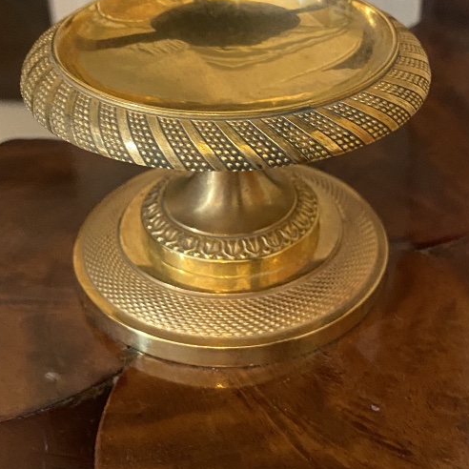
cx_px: 239
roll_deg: -0.3
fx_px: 858
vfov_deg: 30.3
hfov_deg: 30.6
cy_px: 153
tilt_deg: -29.0
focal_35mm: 56
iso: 500
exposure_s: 1/25
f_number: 1.8
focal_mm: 4.25
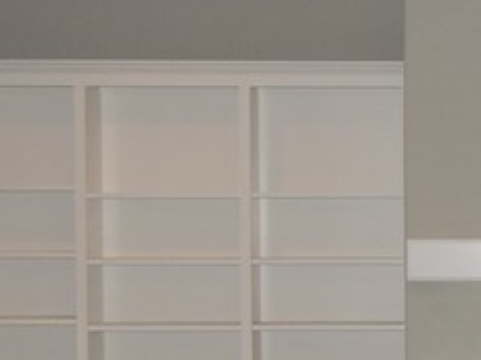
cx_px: 620
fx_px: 1445
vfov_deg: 14.2
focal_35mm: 104
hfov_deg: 17.7
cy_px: 268
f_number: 3
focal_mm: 4.3
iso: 200
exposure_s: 1/30
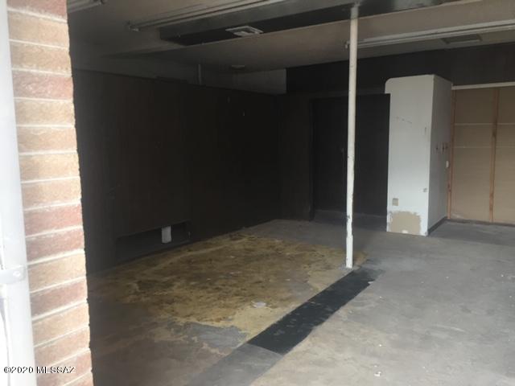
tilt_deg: -6.5
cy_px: 193
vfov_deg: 48.2
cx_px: 258
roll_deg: +0.5
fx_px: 431
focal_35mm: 29
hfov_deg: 61.7
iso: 80
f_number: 2.2
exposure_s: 1/30
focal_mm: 4.15
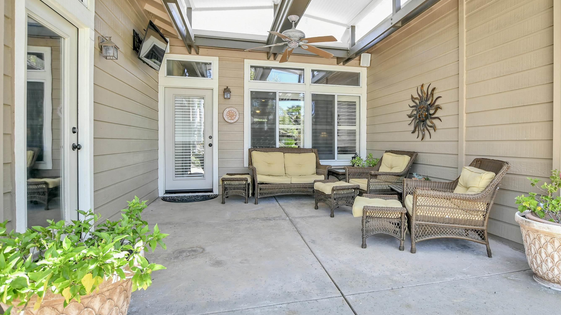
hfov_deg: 92.4
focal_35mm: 18
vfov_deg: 60.9
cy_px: 144
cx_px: 308
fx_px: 268
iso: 500
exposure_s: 1/80
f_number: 4
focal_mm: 10
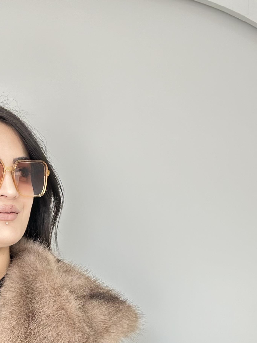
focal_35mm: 107
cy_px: 378
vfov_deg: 17.7
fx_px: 1059
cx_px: -18
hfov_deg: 13.6
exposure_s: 1/67
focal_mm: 6.86
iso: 125
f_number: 1.78
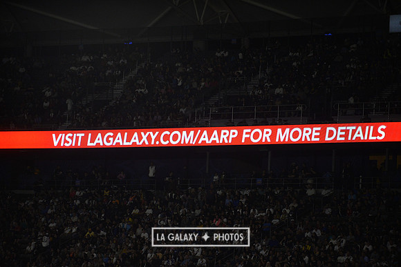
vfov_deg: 6.9
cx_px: 200
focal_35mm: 200
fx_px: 2228
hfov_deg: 10.3
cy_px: 134
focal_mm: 200
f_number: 2.8
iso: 1600
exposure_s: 1/3200
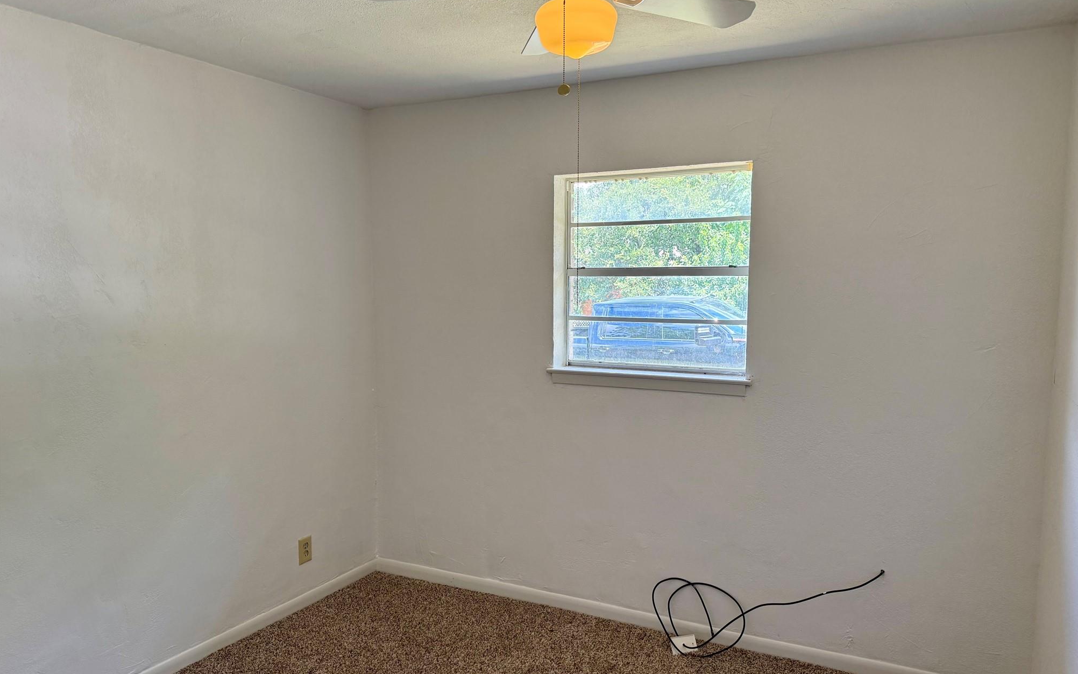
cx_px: 549
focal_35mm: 26
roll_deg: +0.1
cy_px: 347
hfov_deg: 70.4
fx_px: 764
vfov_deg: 47.6
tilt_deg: -5.9
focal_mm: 6.76
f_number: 1.78
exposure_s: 1/238
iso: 160
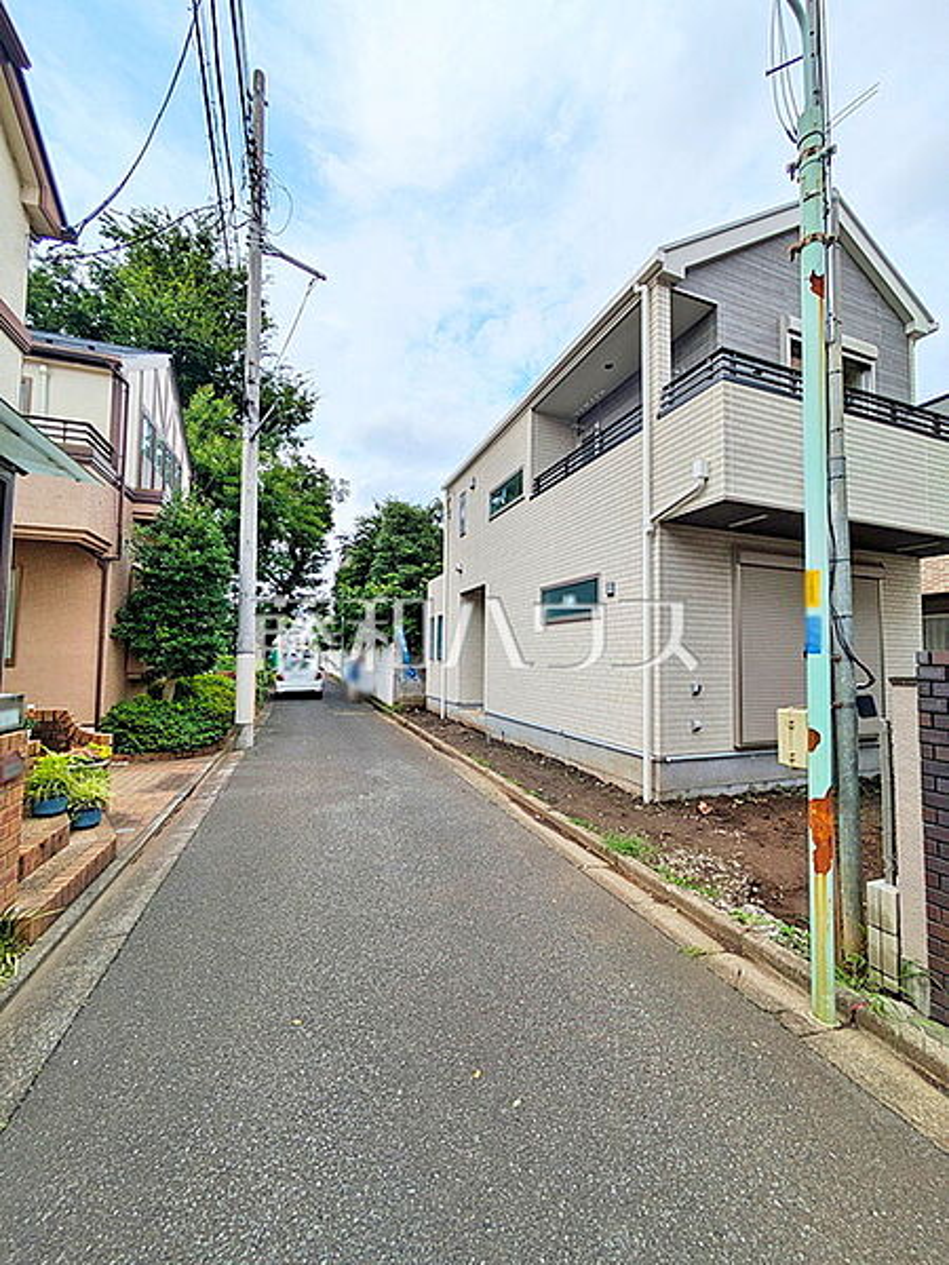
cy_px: 632
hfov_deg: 85.7
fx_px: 512
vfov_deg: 102.1
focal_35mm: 14
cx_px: 474
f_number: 2.2
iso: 50
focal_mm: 1.83
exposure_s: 1/1605
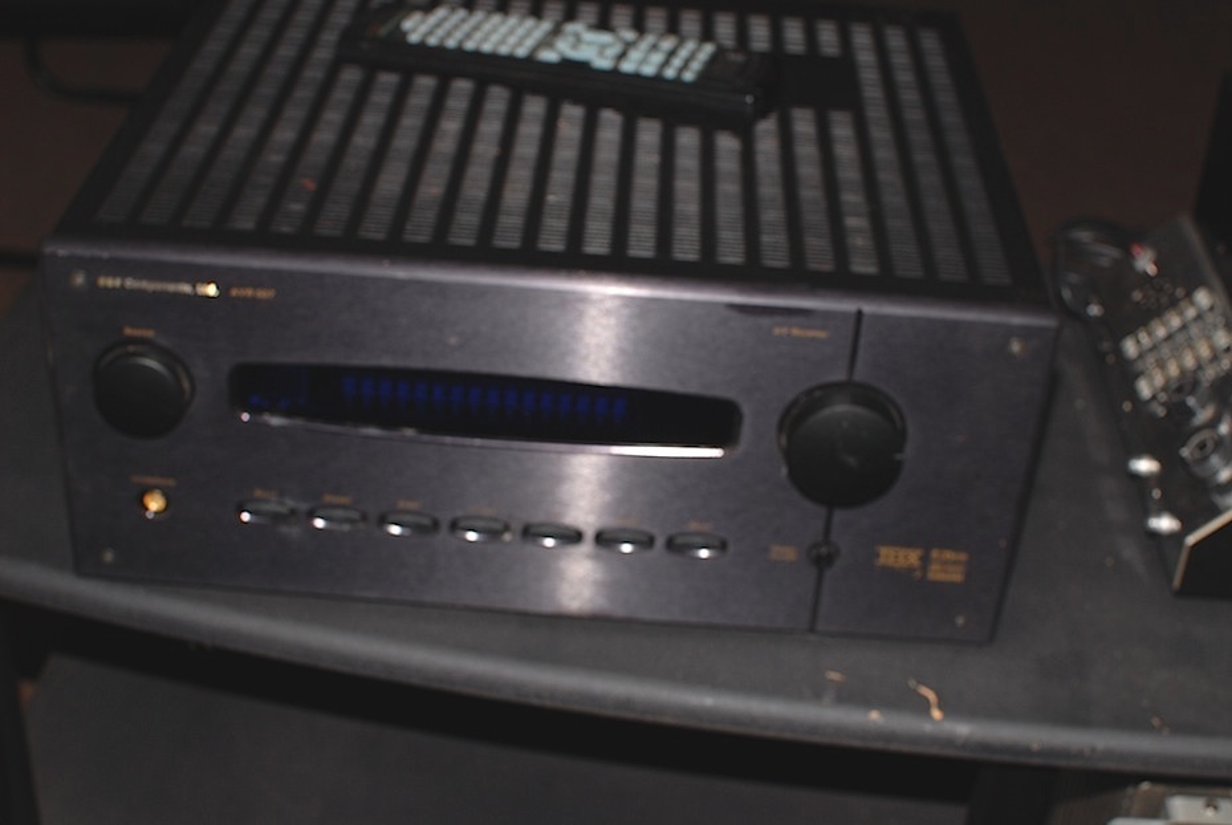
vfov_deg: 25.8
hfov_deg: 37.8
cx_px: 616
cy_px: 412
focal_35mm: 52
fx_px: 1799
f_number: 9
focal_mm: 35
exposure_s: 1/60
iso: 100
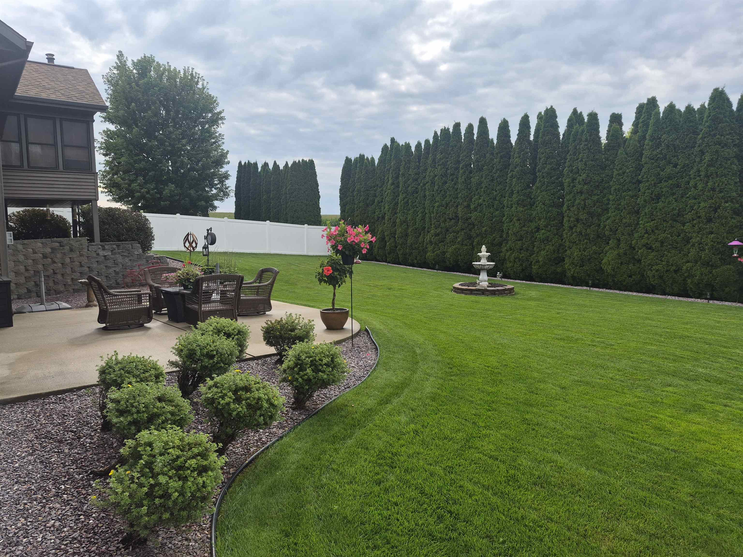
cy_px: 278
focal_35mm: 23
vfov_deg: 58.9
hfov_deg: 73.9
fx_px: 494
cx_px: 372
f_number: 1.8
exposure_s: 1/3192
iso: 80
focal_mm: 5.4
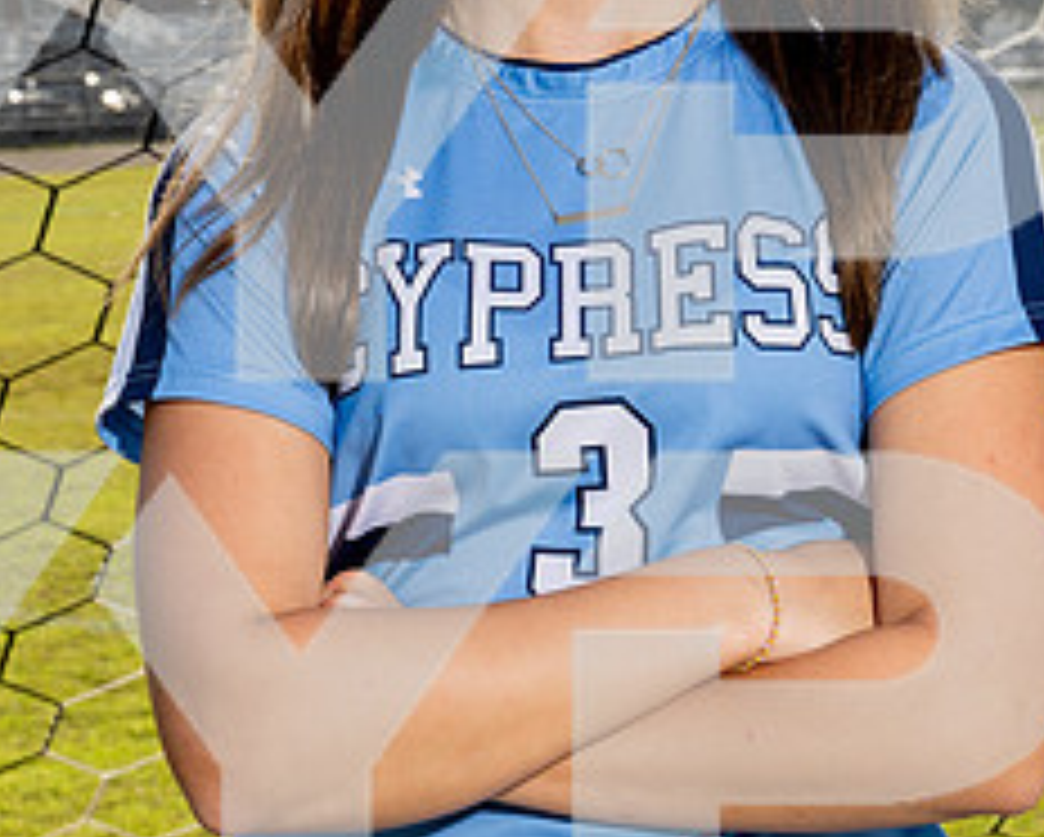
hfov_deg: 14.1
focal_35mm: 136
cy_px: 146
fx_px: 4206
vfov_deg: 11.3
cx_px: 500
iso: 200
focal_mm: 58
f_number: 11
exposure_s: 1/250
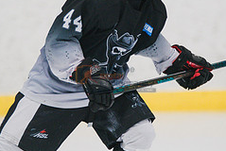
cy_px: 78
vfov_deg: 2.1
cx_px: 116
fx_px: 4173
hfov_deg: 3.1
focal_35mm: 664
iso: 3200
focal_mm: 274
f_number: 3.2
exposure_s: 1/800
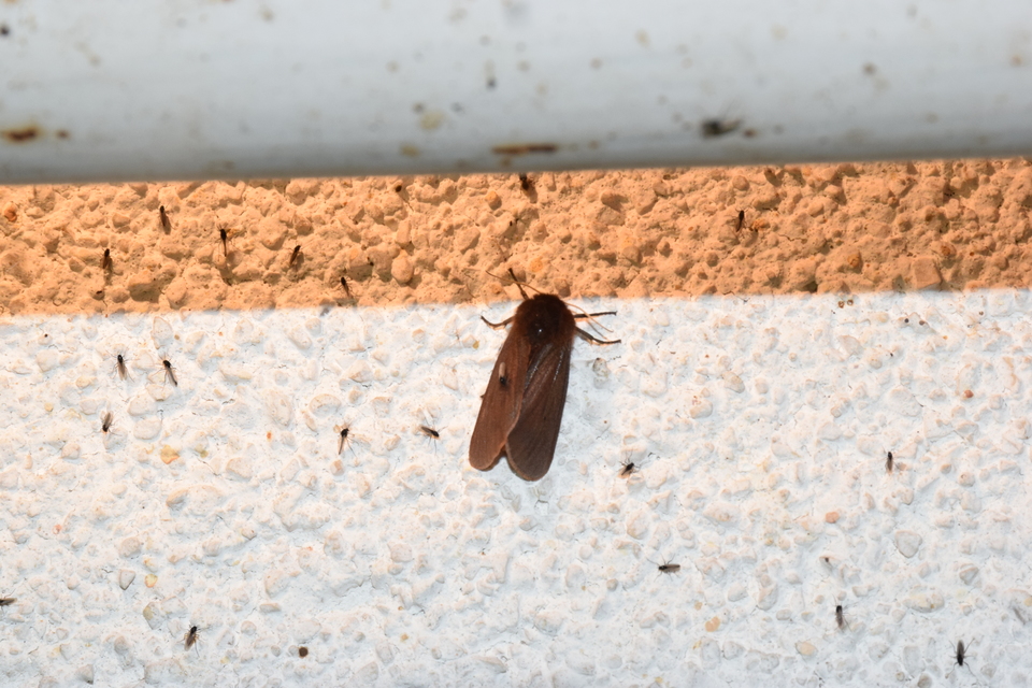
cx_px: 516
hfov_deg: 9.8
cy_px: 344
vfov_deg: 6.5
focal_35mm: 210
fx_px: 6020
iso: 1000
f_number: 22
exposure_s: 1/125
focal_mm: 140
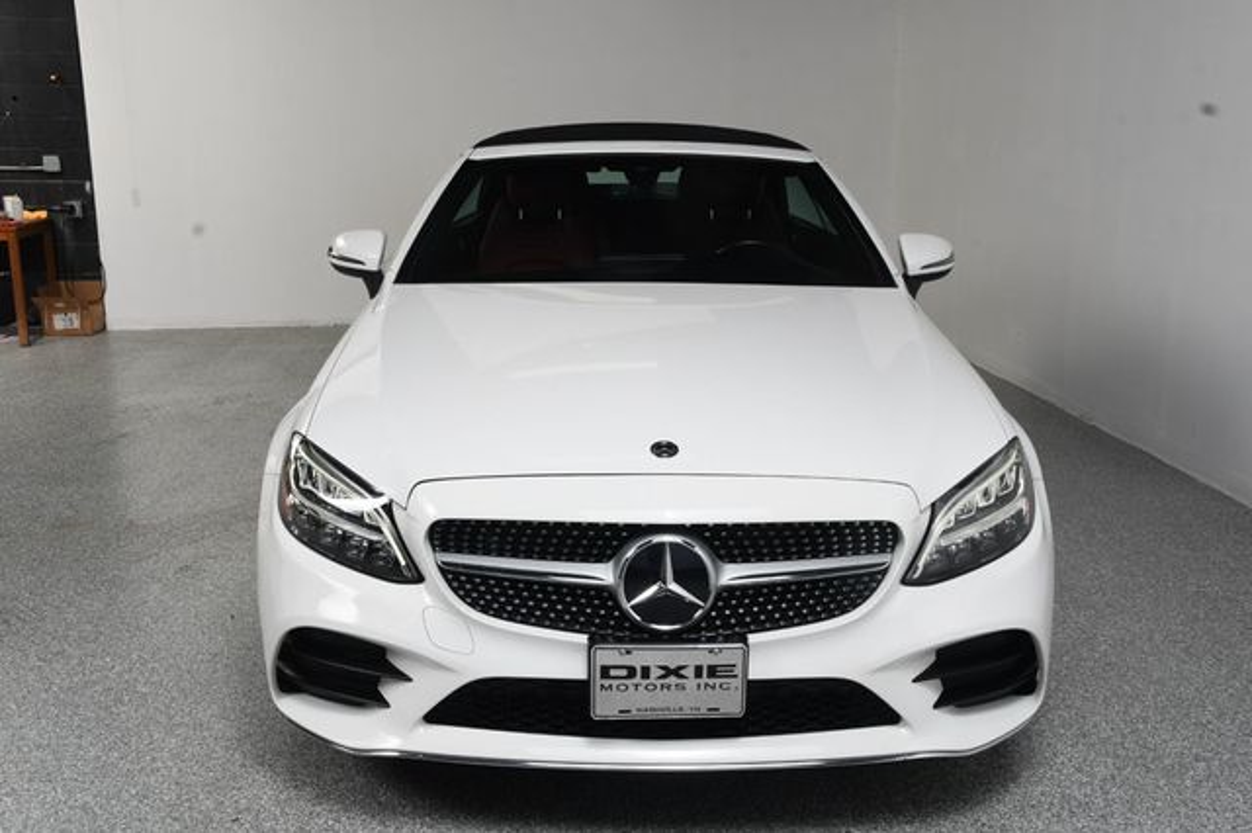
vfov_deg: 34.2
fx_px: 1356
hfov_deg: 49.6
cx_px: 626
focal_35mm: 39
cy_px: 416
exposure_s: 1/160
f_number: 13
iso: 100
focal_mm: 26
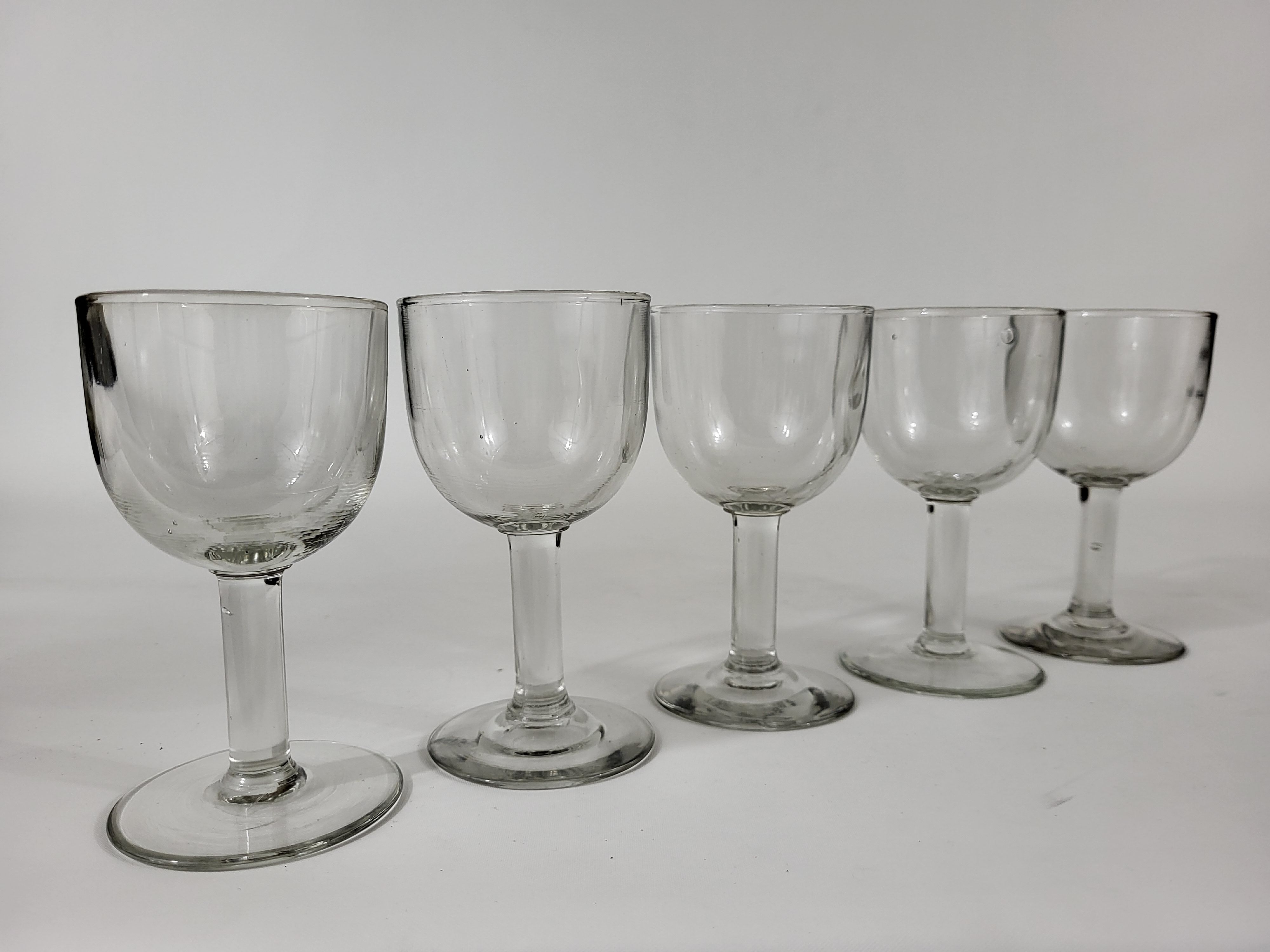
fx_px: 954
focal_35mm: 26
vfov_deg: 53.1
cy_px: 476
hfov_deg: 67.3
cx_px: 635
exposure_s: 1/100
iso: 200
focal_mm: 5.4
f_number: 1.8
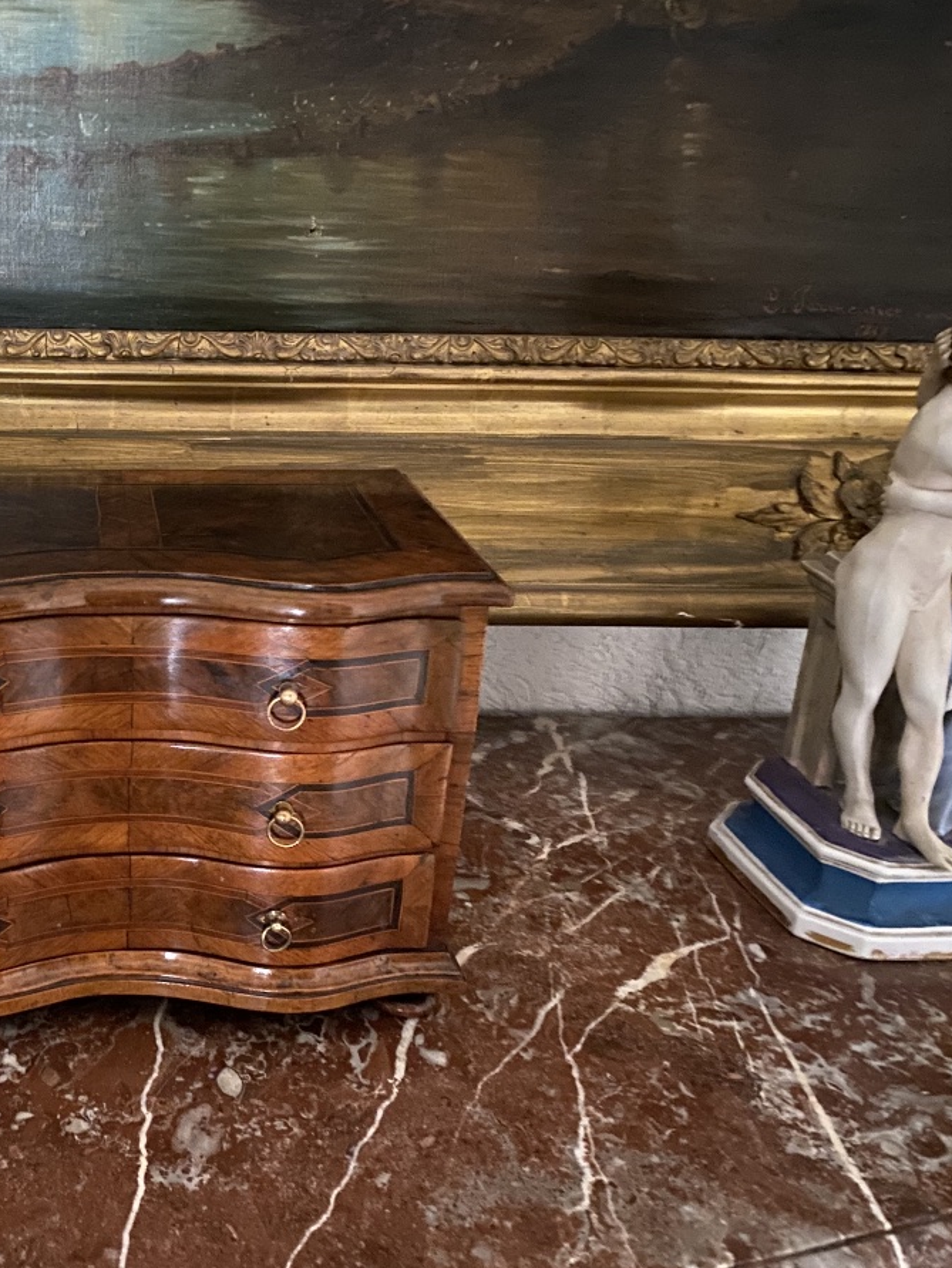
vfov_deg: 52.6
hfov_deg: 38.5
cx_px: 135
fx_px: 1282
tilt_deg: -21.8
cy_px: 639
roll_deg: -2.0
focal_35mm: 35
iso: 640
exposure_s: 1/8
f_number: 1.8
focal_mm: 4.25
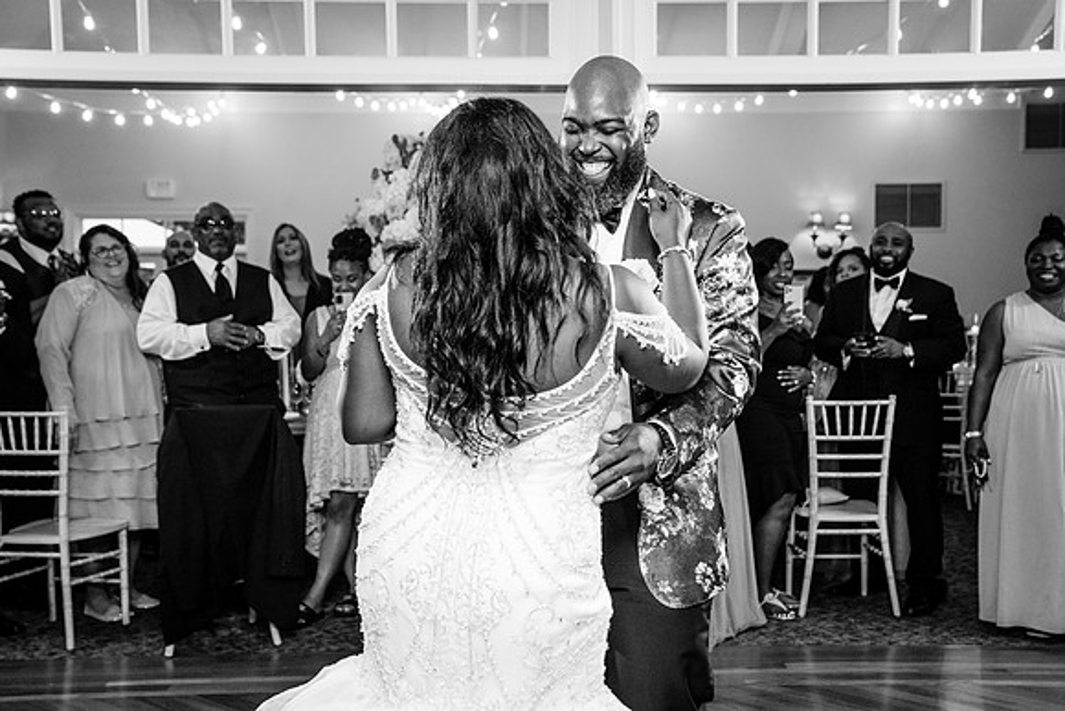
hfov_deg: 46.9
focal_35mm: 41
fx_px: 1228
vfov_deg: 32.3
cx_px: 533
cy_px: 355
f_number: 4
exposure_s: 1/200
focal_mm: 41
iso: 4000
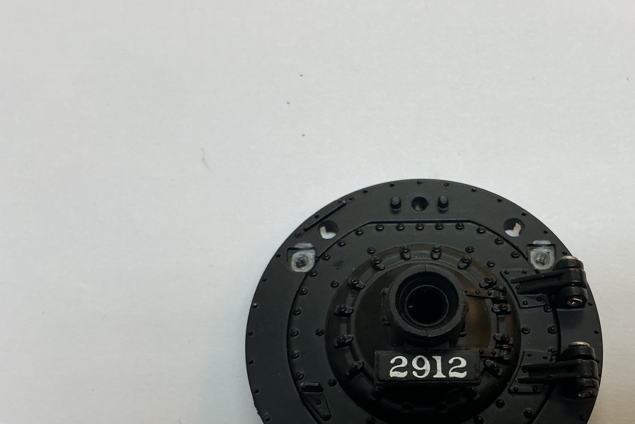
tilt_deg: -76.3
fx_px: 688
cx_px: 395
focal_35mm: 39
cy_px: 286
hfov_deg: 49.1
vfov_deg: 33.9
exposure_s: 1/120
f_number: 1.8
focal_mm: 3
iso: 40
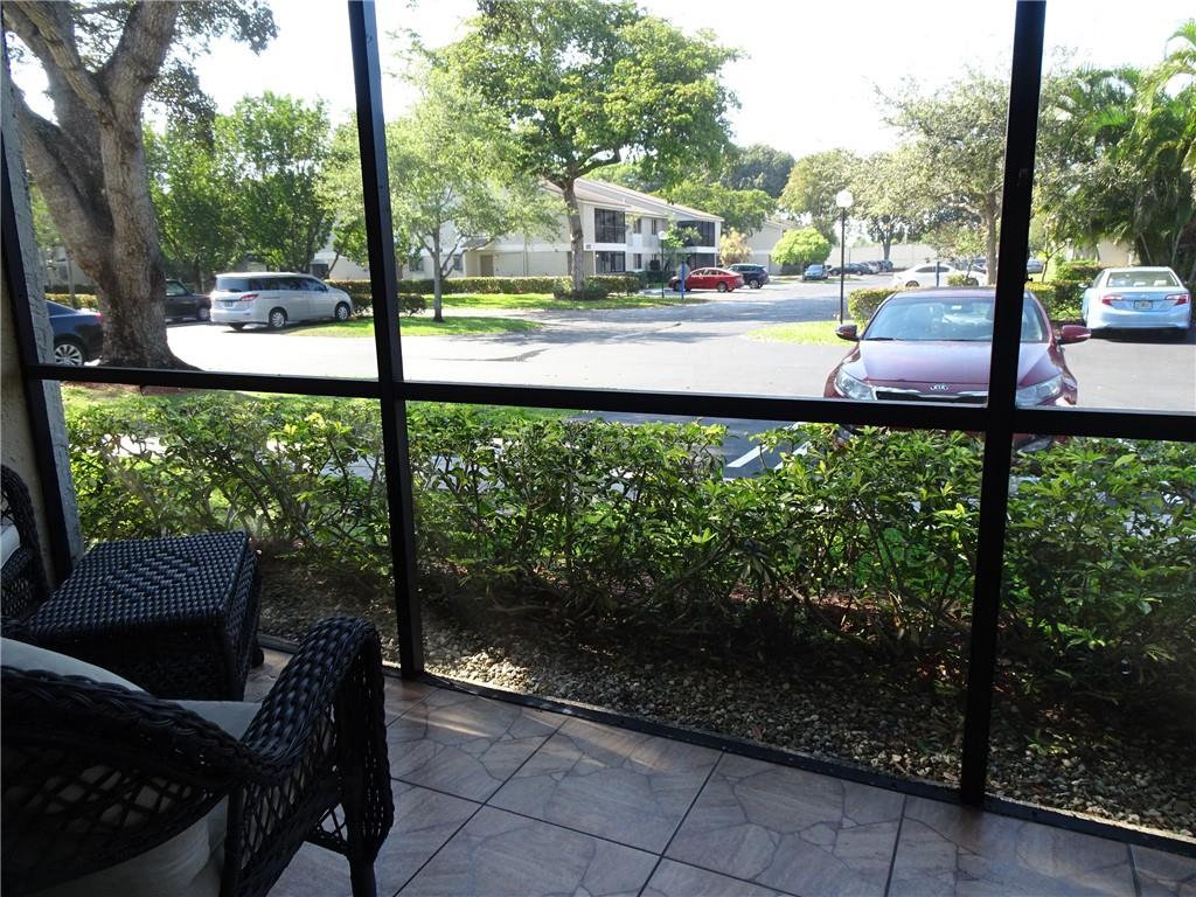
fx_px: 829
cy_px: 448
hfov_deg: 71.6
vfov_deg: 56.8
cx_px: 598
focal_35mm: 24
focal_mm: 4.1
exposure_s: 1/80
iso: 80
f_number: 3.5
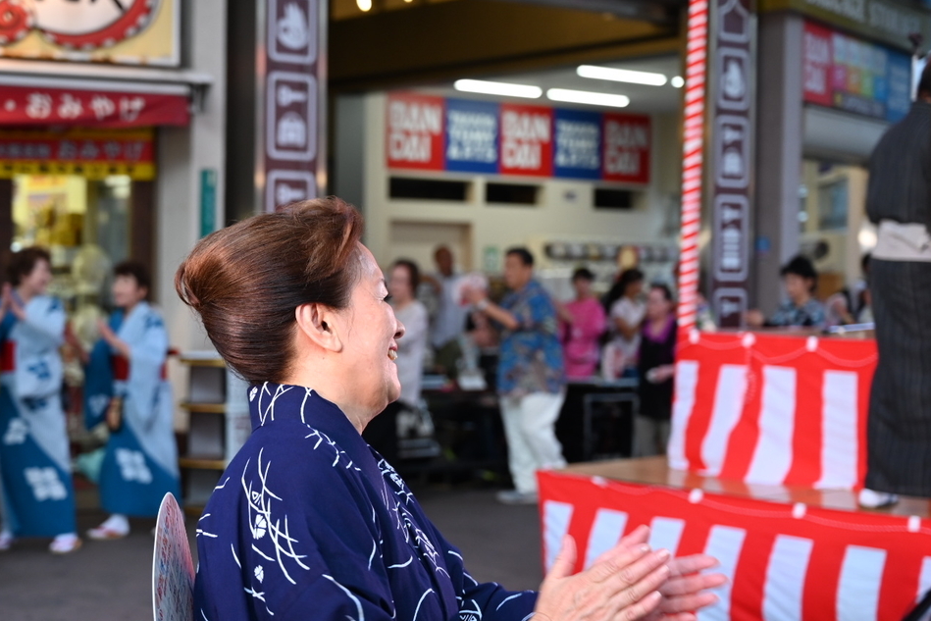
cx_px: 347
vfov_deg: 20.3
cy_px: 334
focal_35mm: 67
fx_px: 1733
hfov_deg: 29.9
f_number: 4
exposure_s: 1/125
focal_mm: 53
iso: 900
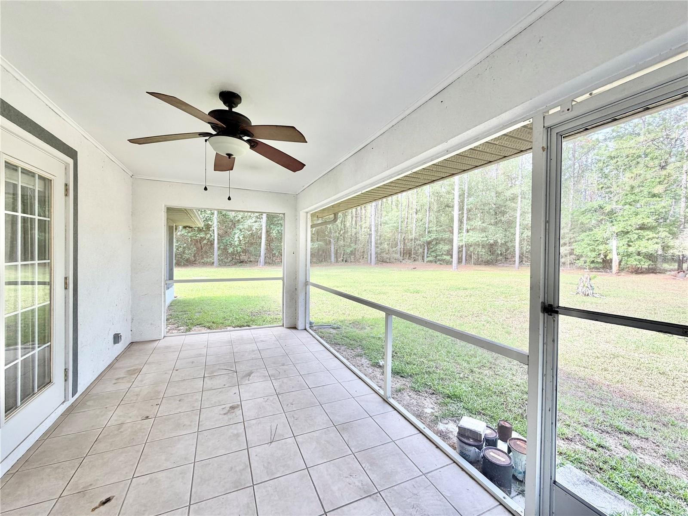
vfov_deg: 85.7
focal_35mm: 14
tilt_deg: -1.9
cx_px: 344
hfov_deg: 102.1
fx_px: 278
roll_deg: +0.4
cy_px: 258
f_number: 2.2
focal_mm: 2.22
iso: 64
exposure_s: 1/121
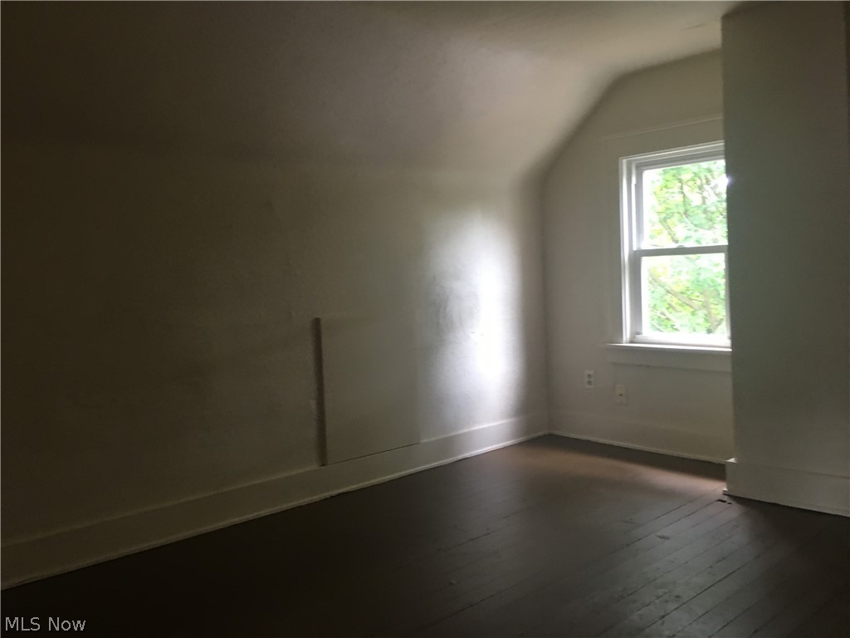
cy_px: 319
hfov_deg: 61.7
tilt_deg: -4.9
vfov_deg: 48.2
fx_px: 712
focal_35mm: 29
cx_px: 425
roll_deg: +0.9
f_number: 2.2
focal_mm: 4.15
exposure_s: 1/15
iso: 64
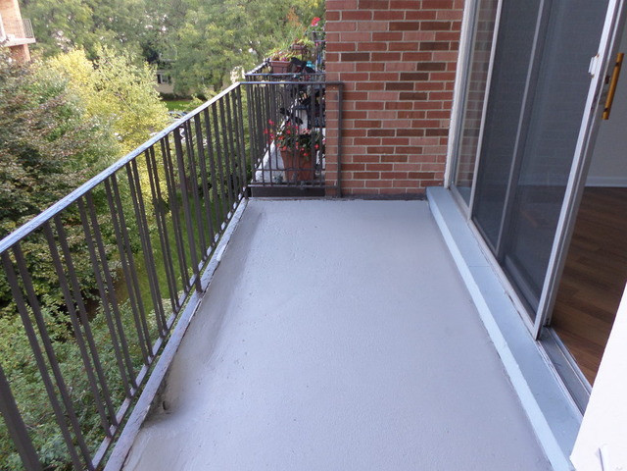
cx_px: 314
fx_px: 453
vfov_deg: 54.9
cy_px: 236
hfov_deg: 69.4
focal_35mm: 25
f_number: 2.5
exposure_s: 1/90
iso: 80
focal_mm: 4.5
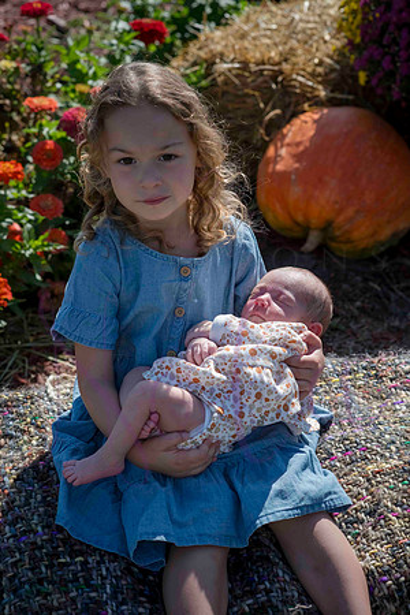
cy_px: 308
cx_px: 205
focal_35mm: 85
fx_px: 1452
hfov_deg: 16.1
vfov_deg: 23.9
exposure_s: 1/1250
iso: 400
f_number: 7.1
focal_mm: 85
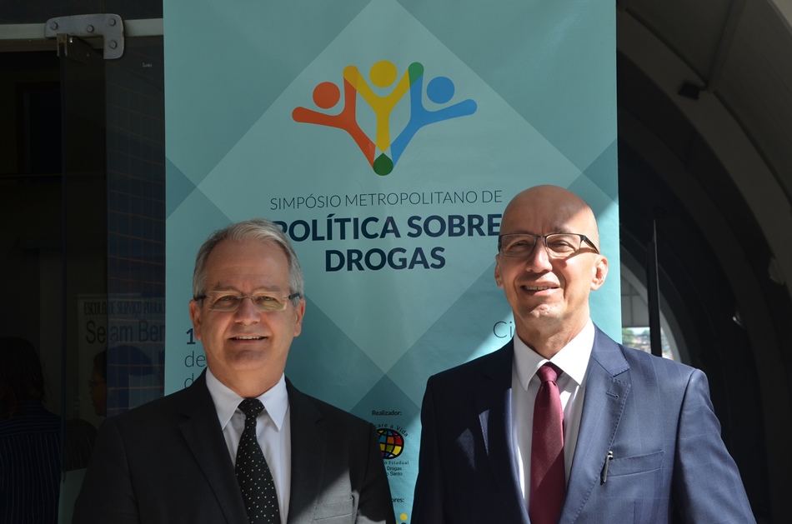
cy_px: 262
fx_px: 1251
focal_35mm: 57
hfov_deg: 35.1
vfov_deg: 23.7
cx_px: 396
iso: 200
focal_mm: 38
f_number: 8
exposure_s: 1/200
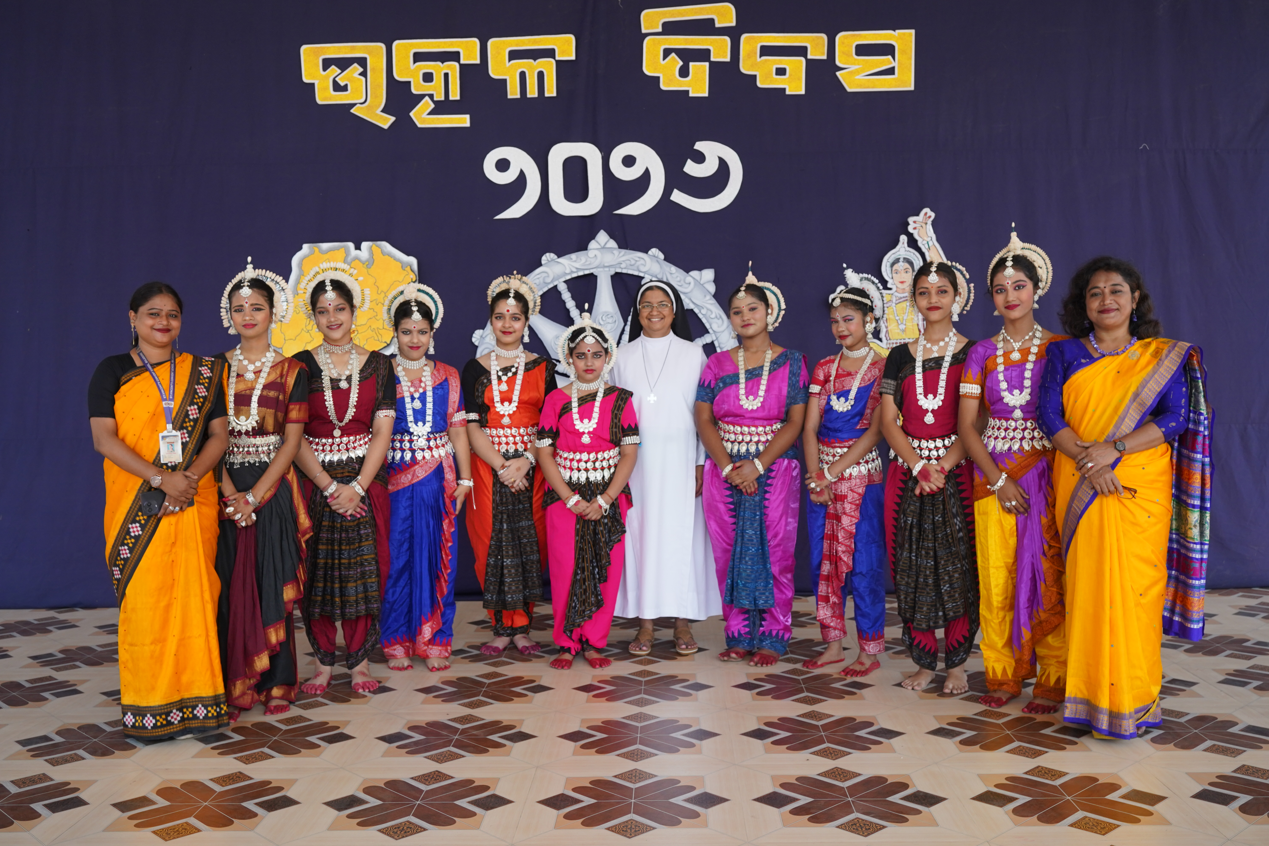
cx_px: 634
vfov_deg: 37.9
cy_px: 423
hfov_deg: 54.4
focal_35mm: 35
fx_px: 1234
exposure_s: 1/640
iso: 800
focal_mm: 35
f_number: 8
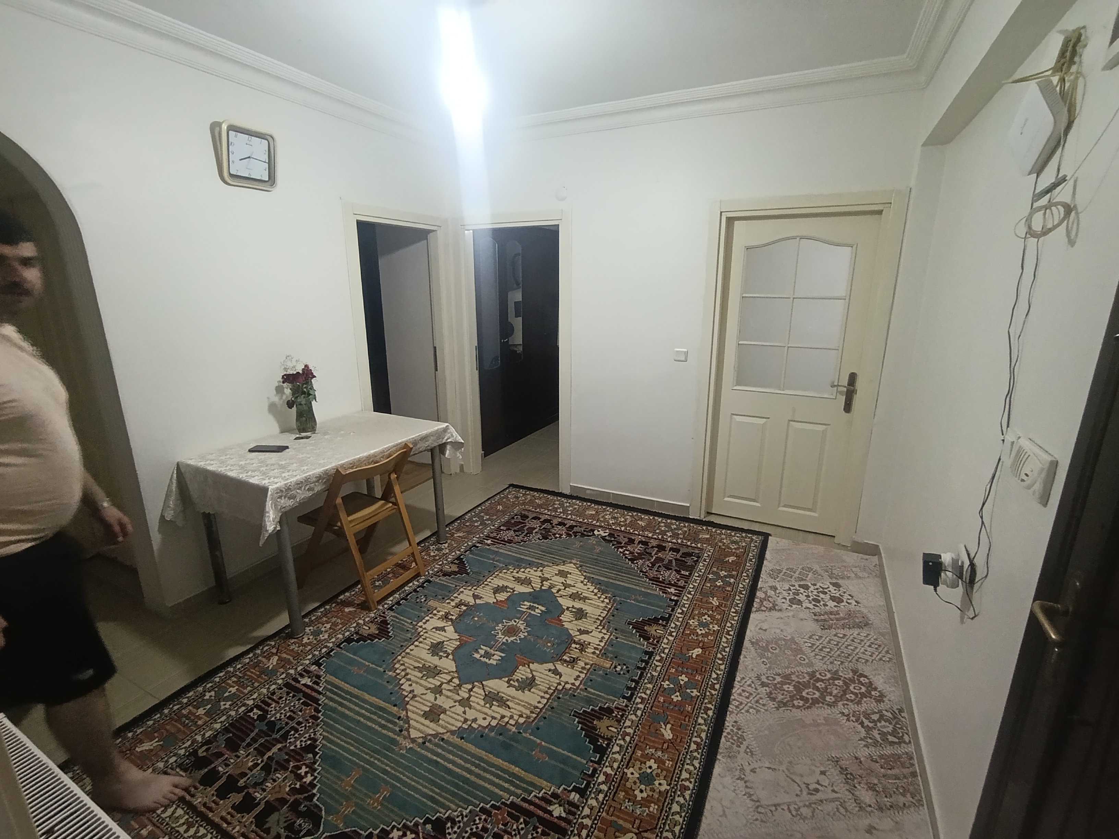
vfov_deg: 78.1
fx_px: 517
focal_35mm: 16
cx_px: 560
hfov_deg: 94.5
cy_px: 420
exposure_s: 1/50
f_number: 2.2
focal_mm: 1.65
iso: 500
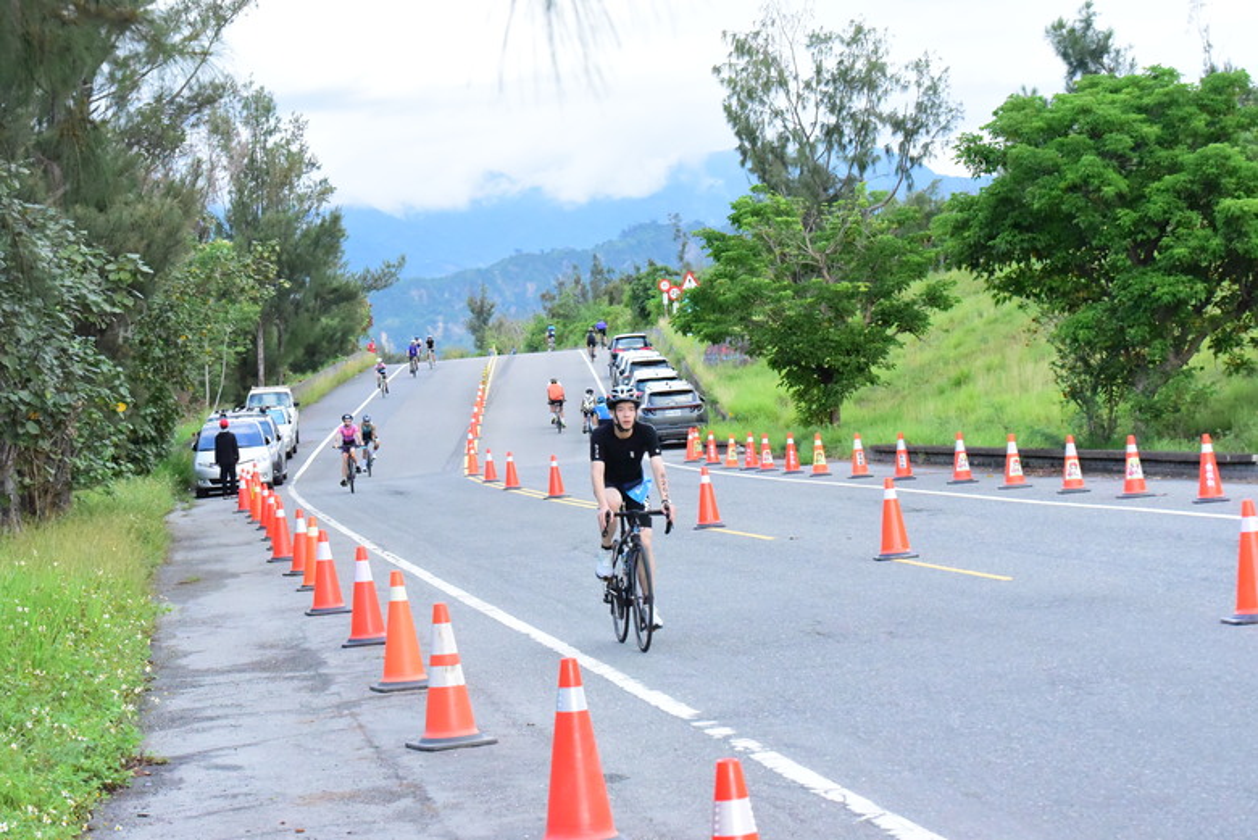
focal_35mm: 98
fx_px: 3426
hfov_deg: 20.8
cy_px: 420
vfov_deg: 14.0
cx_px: 629
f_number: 11
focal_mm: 98
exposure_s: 1/2000
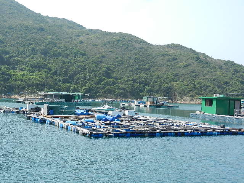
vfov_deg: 27.5
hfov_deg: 36.2
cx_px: 122
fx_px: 374
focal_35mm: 53
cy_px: 92
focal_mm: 9.4
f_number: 4.4
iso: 160
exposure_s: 1/640
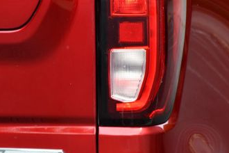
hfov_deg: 8.4
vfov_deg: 5.6
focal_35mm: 246
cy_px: 26
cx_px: 119
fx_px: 1565
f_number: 5.6
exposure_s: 1/250
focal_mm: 85
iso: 280
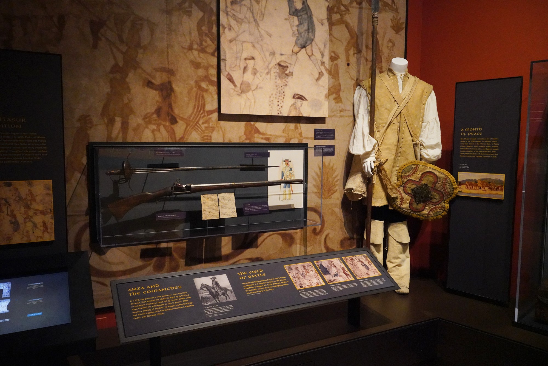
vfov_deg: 46.4
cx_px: 274
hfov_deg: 65.5
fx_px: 426
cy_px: 183
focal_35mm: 28
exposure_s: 1/60
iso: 16000
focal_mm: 28
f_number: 6.3
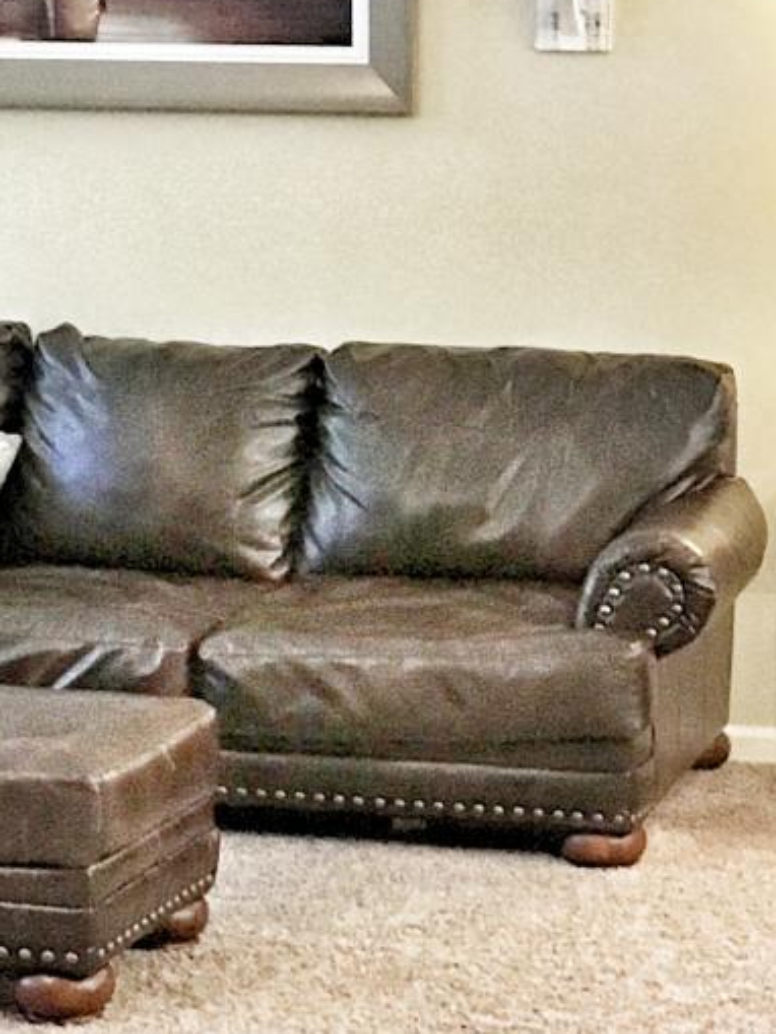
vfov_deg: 17.3
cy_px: 443
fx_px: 3406
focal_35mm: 114
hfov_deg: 12.9
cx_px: 611
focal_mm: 4.15
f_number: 2.2
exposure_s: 1/30
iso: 200
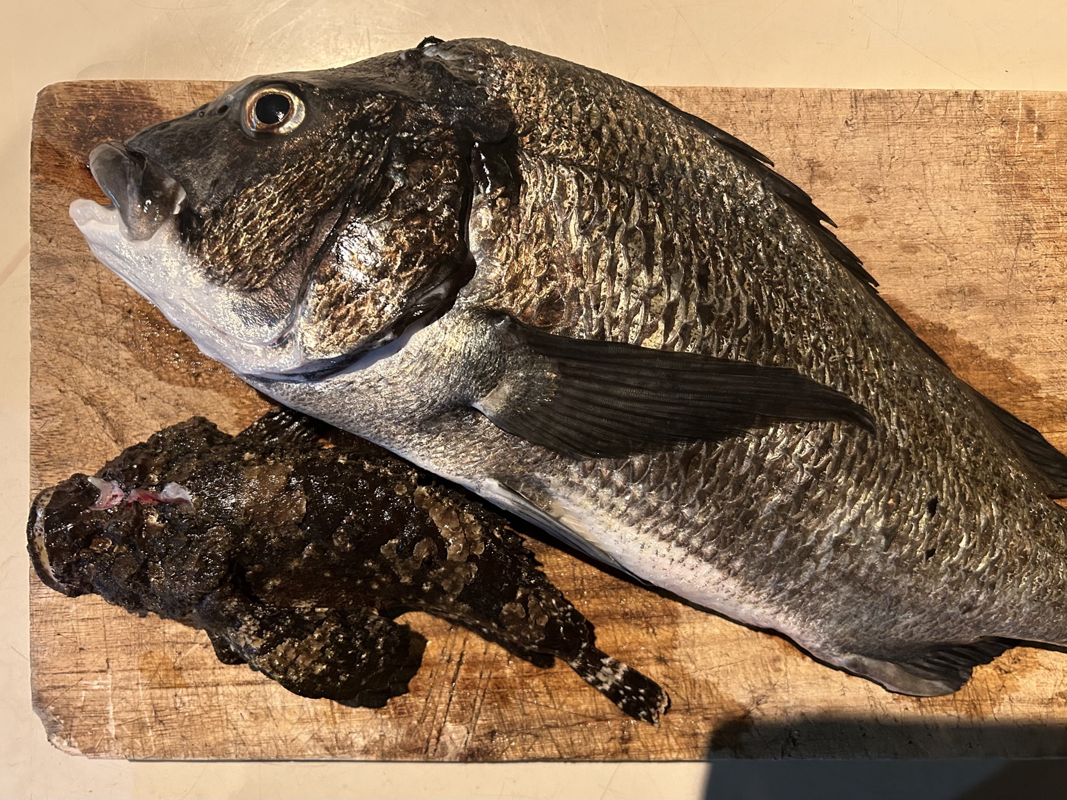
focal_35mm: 26
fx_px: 801
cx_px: 534
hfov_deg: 67.3
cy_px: 400
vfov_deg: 53.1
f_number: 1.5
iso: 320
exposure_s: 1/60
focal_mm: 5.7
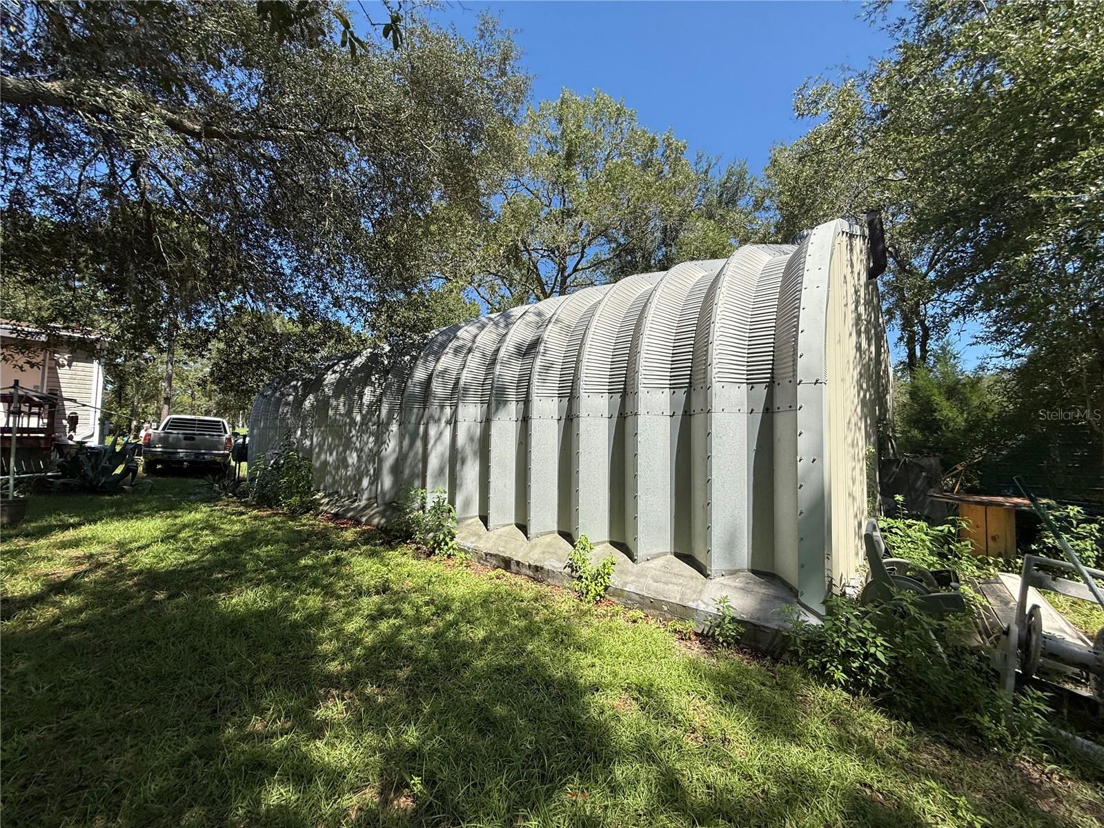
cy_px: 414
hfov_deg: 102.1
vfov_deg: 85.7
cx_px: 552
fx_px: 446
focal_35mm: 14
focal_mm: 2.22
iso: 50
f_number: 2.2
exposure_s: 1/1901
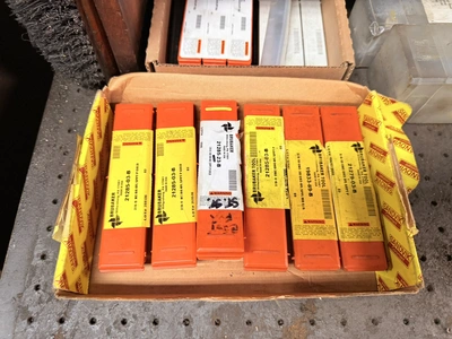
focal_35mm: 24
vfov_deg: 56.8
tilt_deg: -63.6
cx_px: 226
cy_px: 170
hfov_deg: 71.6
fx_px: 313
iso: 200
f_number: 1.78
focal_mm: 6.76
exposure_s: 1/120
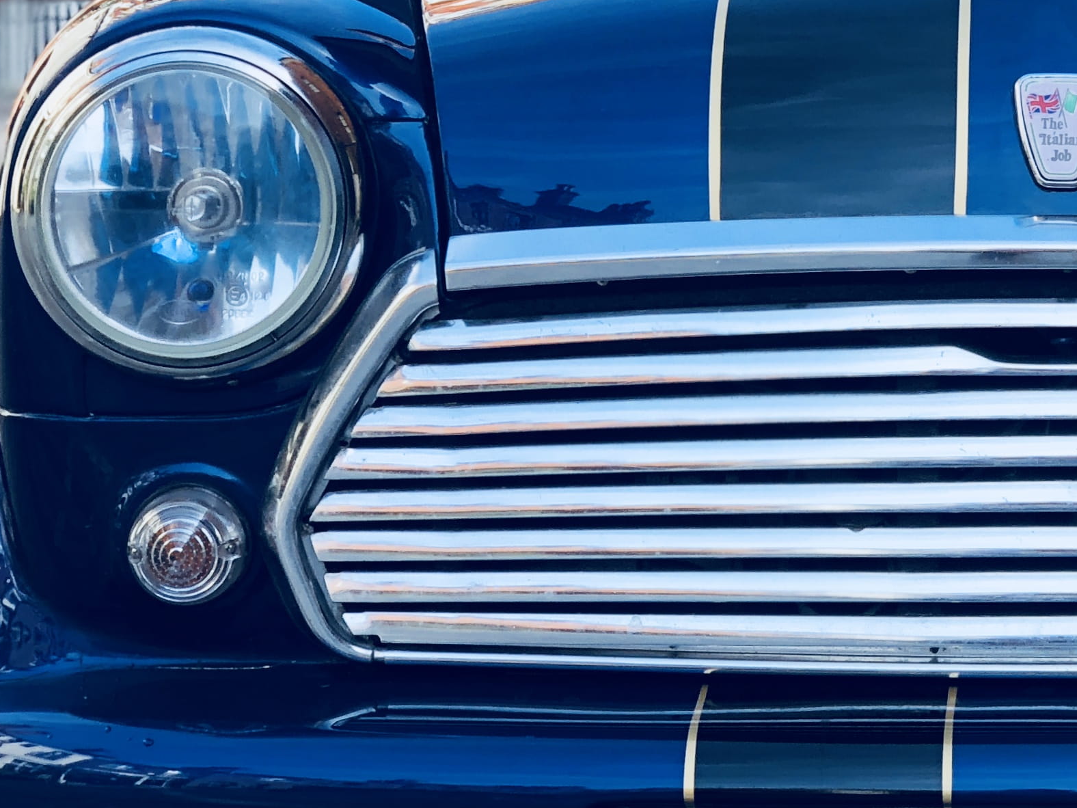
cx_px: 1040
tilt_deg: -0.5
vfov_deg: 11.3
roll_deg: +1.5
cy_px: 170
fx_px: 4076
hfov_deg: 14.8
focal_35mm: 131
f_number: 2.4
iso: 16
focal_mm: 6
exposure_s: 1/214
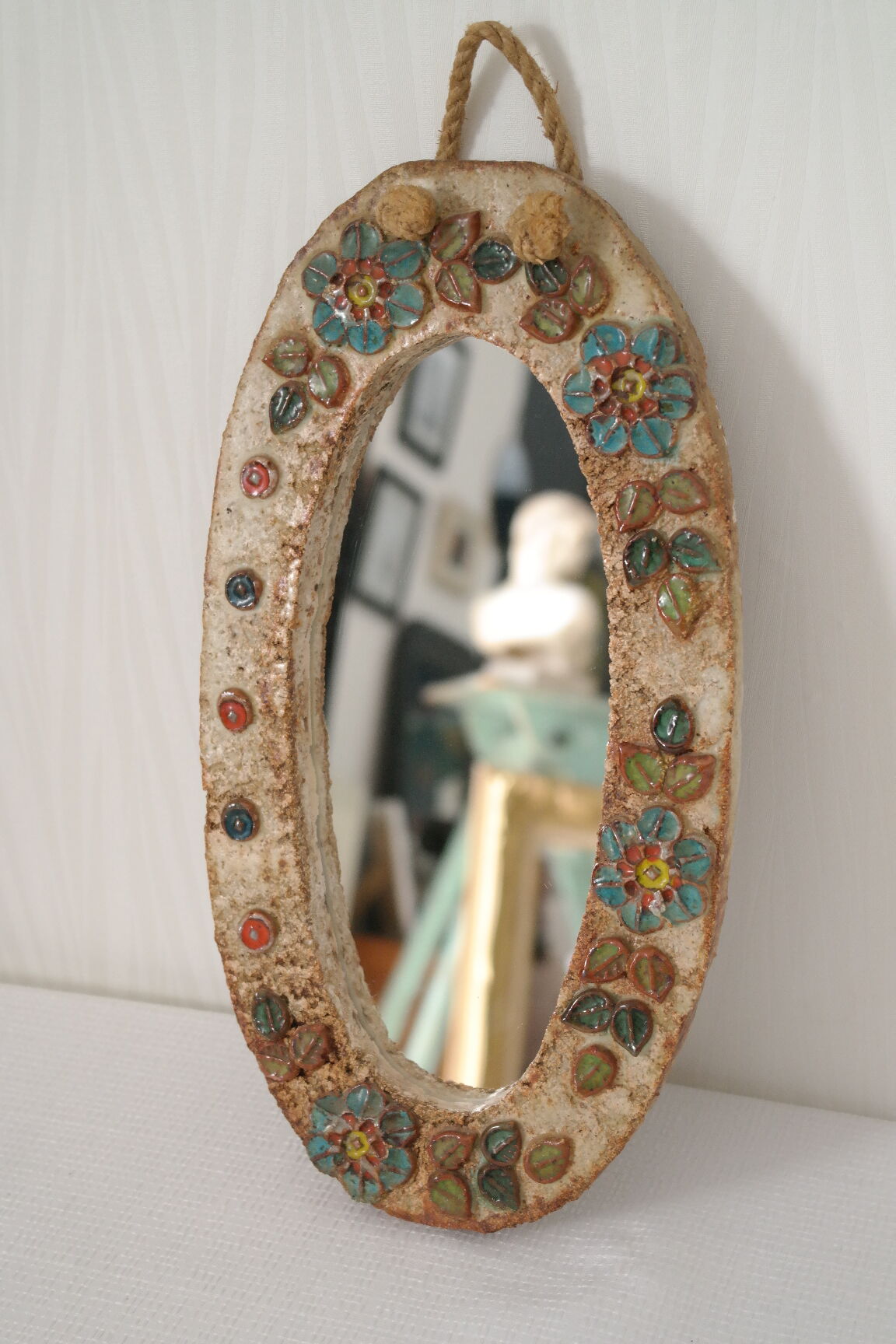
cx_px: 448
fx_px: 2165
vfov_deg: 34.5
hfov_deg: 23.4
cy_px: 672
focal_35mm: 58
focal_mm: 38
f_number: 5.6
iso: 1600
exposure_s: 1/40
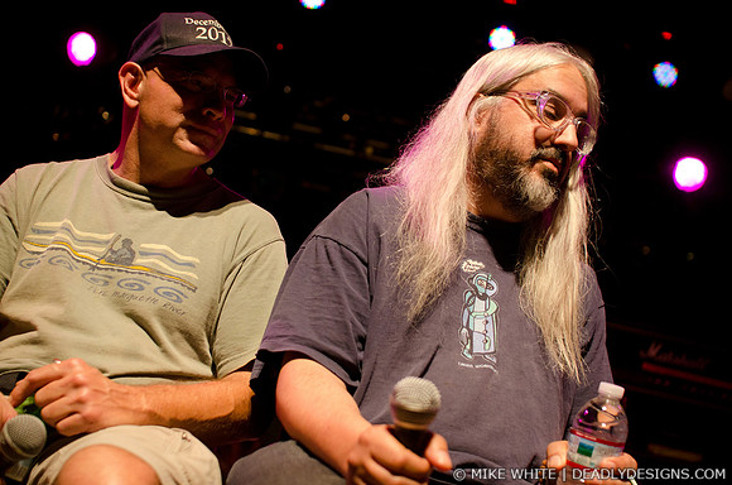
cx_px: 366
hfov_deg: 43.7
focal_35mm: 45
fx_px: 913
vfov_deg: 29.7
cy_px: 242
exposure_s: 1/640
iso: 1600
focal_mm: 30
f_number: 2.8
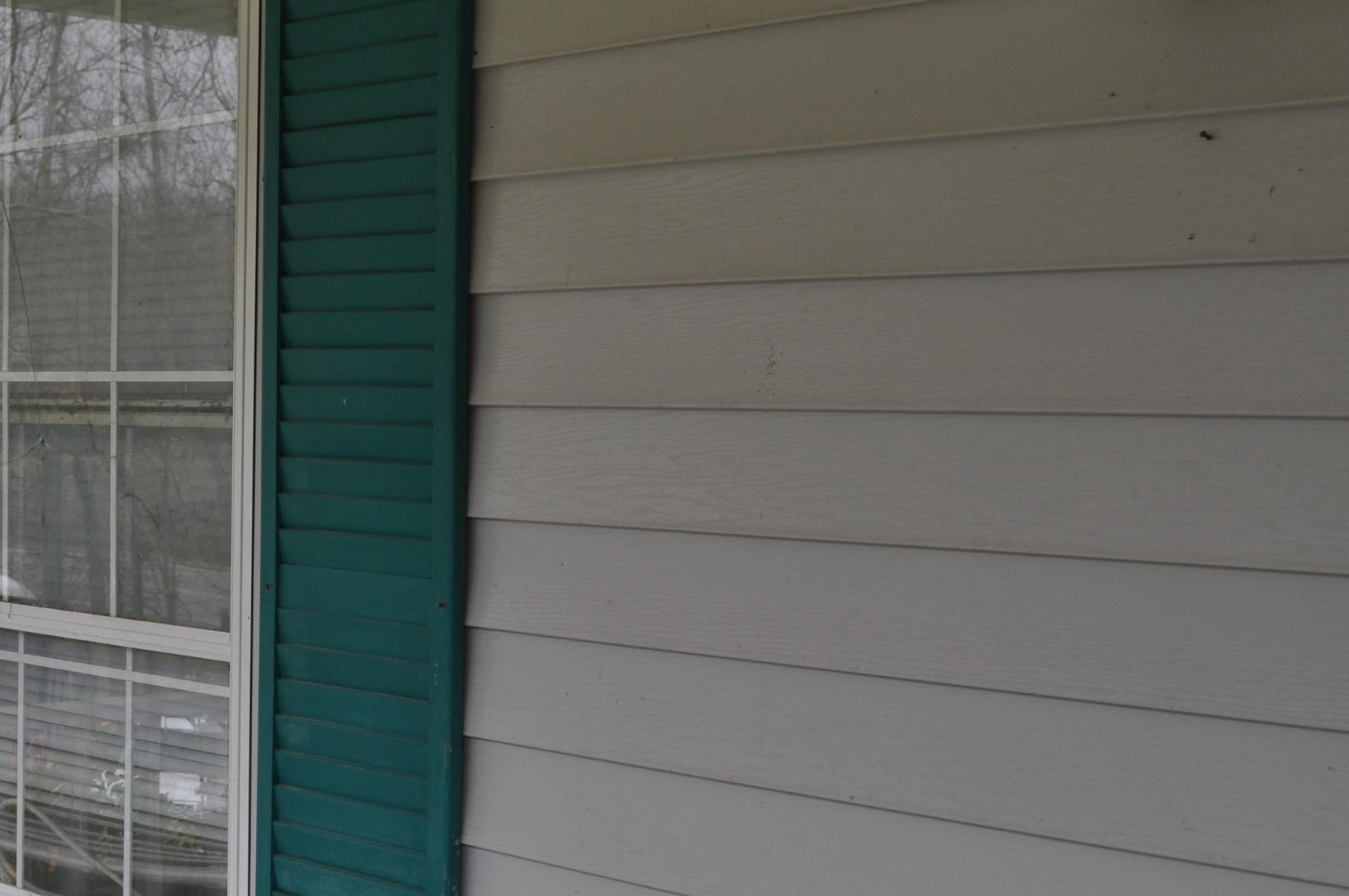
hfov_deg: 32.2
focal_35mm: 60
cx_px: 200
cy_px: 541
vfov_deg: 22.5
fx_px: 2246
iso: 220
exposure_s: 1/125
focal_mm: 22
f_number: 5.6
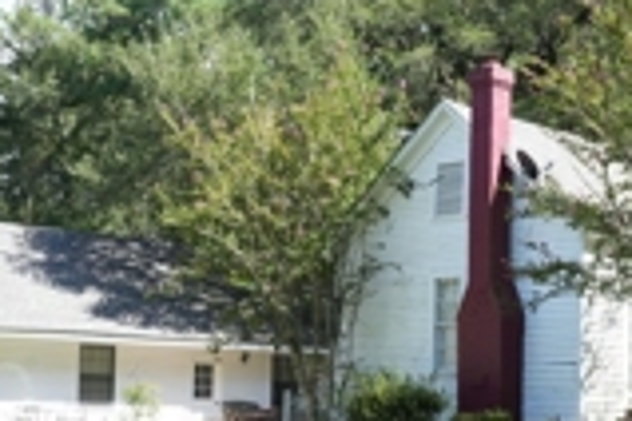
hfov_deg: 25.6
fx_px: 1299
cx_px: 666
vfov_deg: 18.1
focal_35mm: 74
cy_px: 401
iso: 320
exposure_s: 1/160
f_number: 8
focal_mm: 29
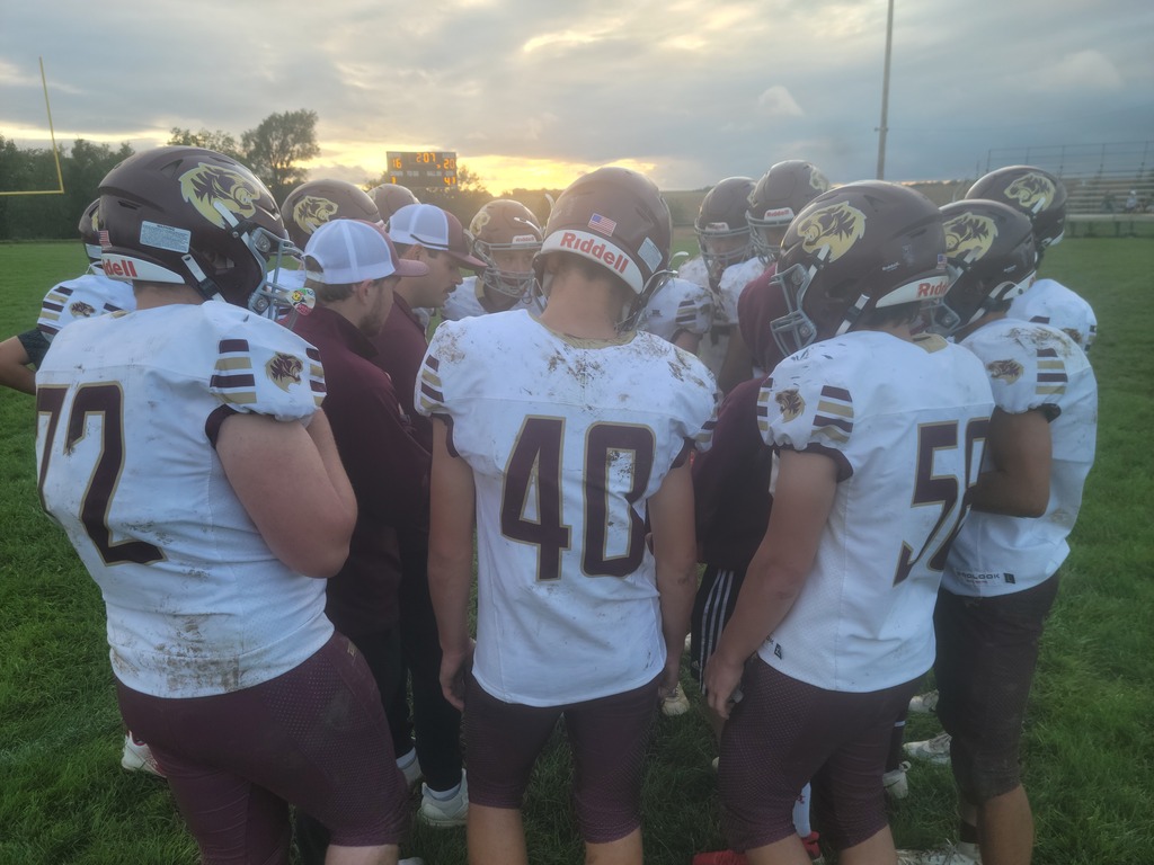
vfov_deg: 49.7
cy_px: 432
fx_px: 933
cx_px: 577
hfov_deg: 63.4
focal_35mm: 28
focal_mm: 5.9
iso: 25
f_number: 2
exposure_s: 1/120
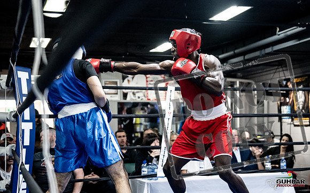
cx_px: 200
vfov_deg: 18.8
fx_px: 579
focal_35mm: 69
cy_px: 120
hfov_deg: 29.8
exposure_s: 1/1000
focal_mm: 52
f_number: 2.8
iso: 8000
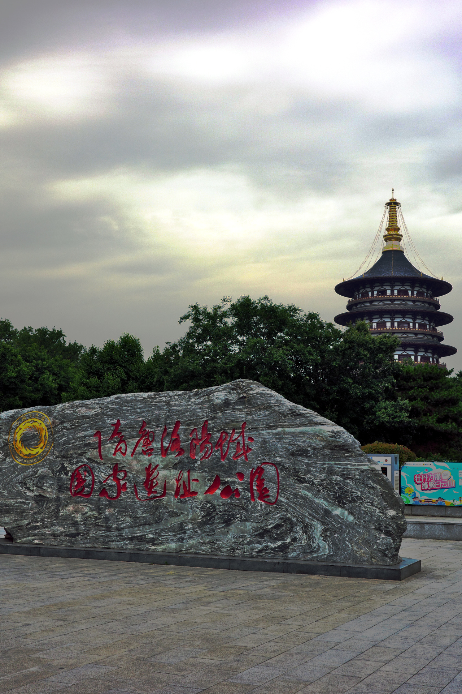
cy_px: 347
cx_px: 231
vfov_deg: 48.5
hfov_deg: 33.4
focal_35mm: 40
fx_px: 770
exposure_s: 1/500
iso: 100
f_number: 5.6
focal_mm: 26
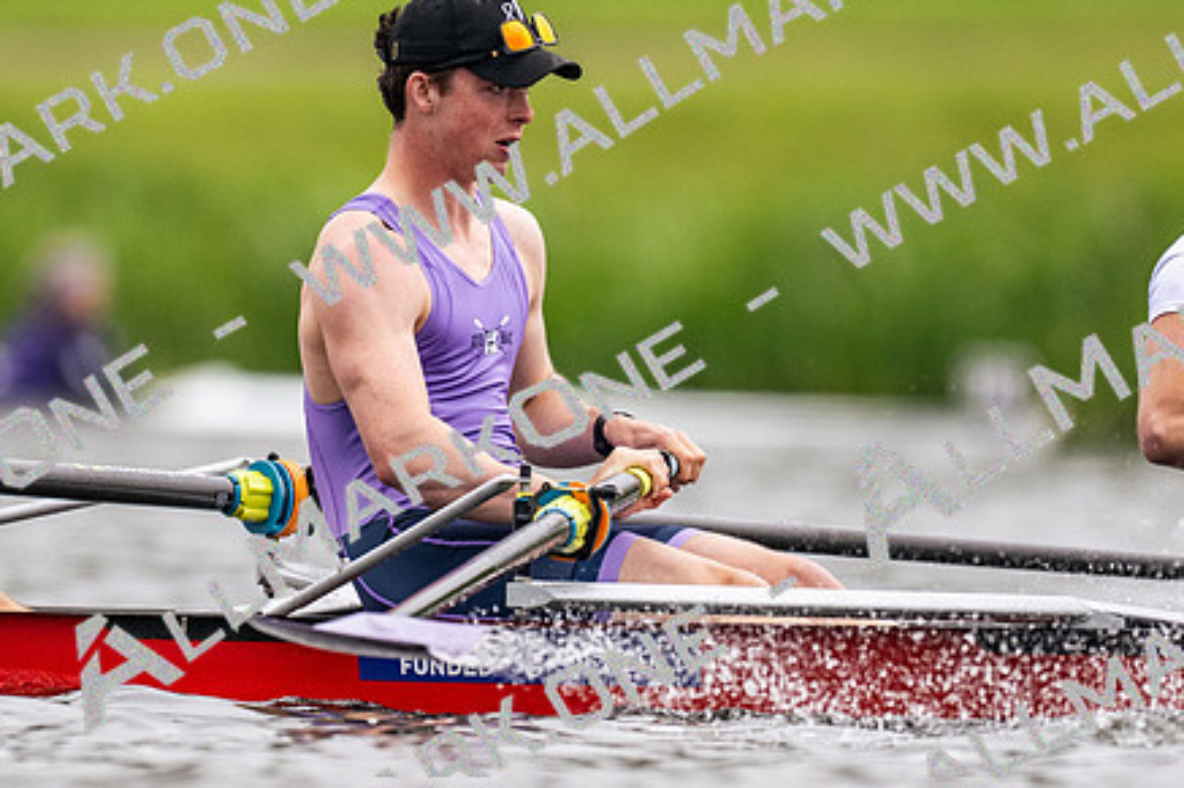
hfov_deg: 1.7
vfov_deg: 1.1
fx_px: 39285
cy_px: 314
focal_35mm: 1195
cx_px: 623
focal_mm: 600
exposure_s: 1/2000
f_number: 4
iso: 1000
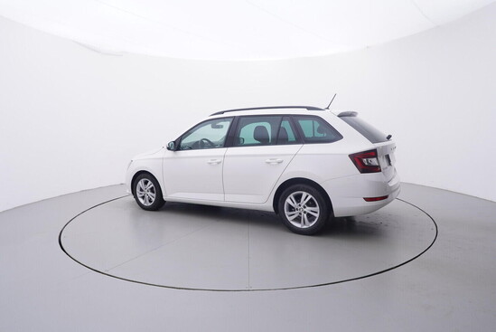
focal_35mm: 22
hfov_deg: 77.3
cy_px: 166
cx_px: 248
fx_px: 310
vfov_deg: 56.2
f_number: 5
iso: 200
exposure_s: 1/80
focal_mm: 15
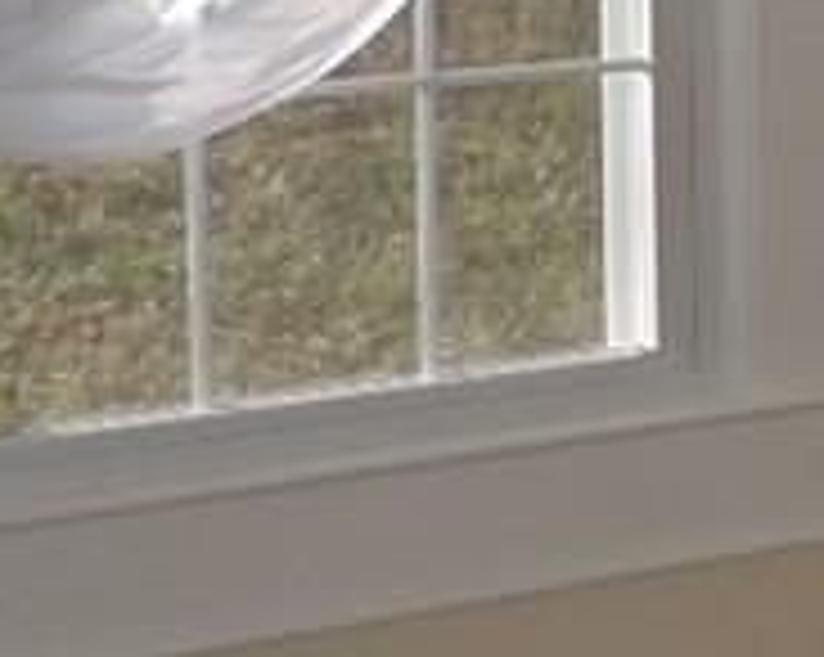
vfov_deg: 11.5
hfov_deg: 12.7
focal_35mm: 131
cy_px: -130
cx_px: 1689
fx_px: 3191
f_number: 3
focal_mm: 4.3
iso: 80
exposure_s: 1/320
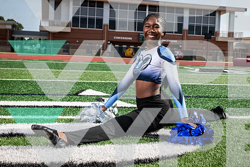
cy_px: 70
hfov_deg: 34.9
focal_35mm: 57
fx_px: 396
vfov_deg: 23.8
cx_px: 150
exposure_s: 1/400
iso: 125
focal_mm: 44
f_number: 7.1
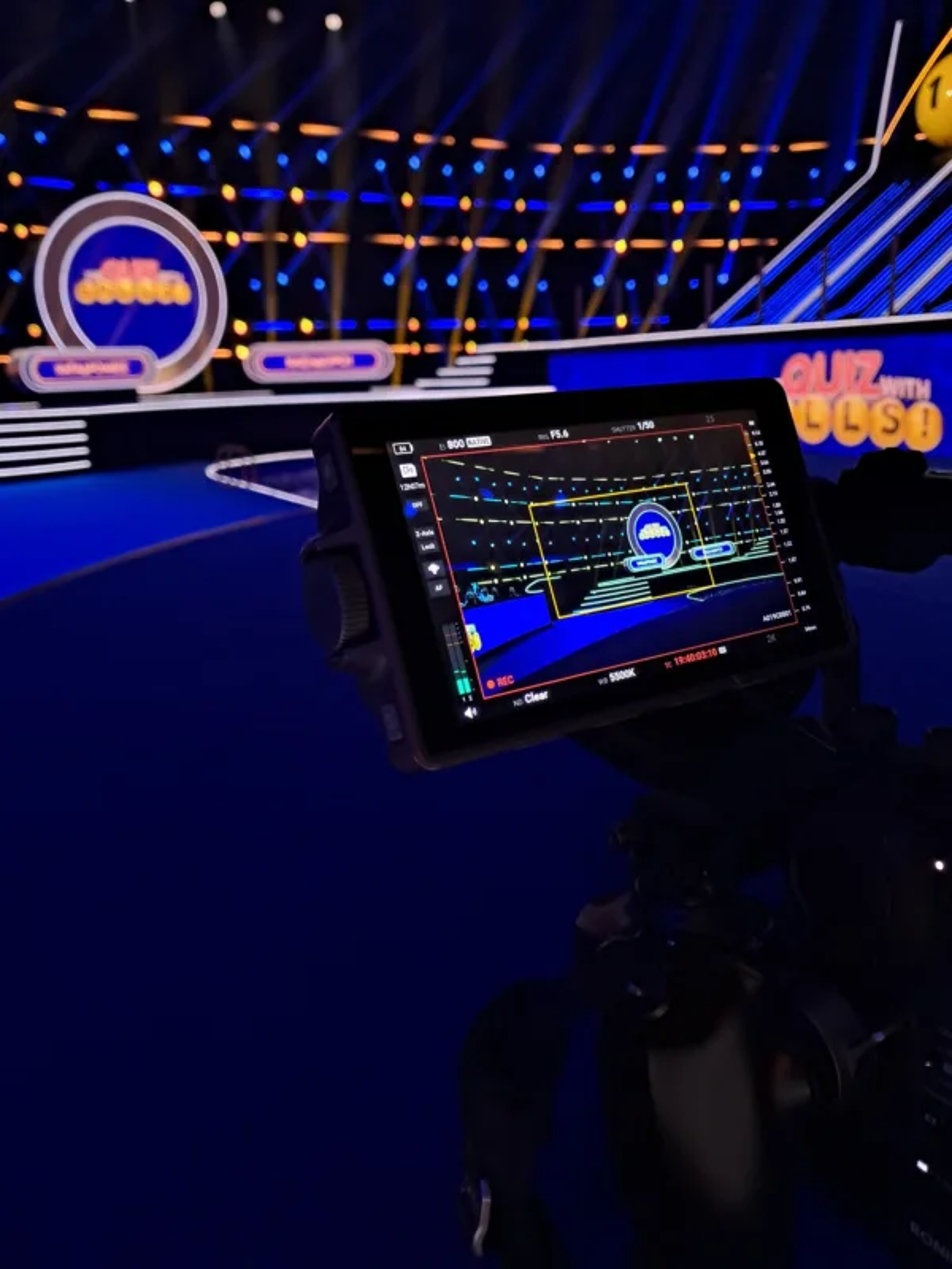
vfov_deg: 65.3
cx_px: 476
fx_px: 990
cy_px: 634
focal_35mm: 27
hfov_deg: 51.4
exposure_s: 1/60
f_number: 1.8
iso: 200
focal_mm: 4
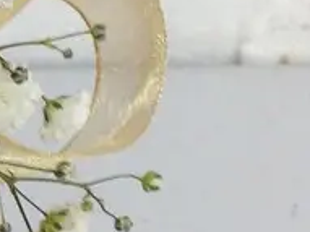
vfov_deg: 10.8
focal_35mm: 136
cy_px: 38
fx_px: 1217
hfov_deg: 13.4
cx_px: -202
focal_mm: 4.28
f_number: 2.4
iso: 50
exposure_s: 1/20
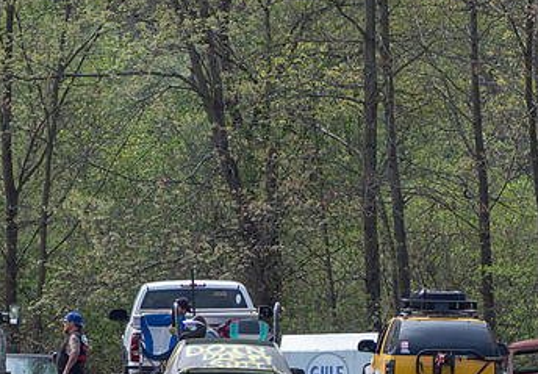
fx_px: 9054
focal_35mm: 598
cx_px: 251
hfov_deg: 3.4
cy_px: 365
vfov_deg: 2.4
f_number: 5.5
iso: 200
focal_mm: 135
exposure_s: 1/1000
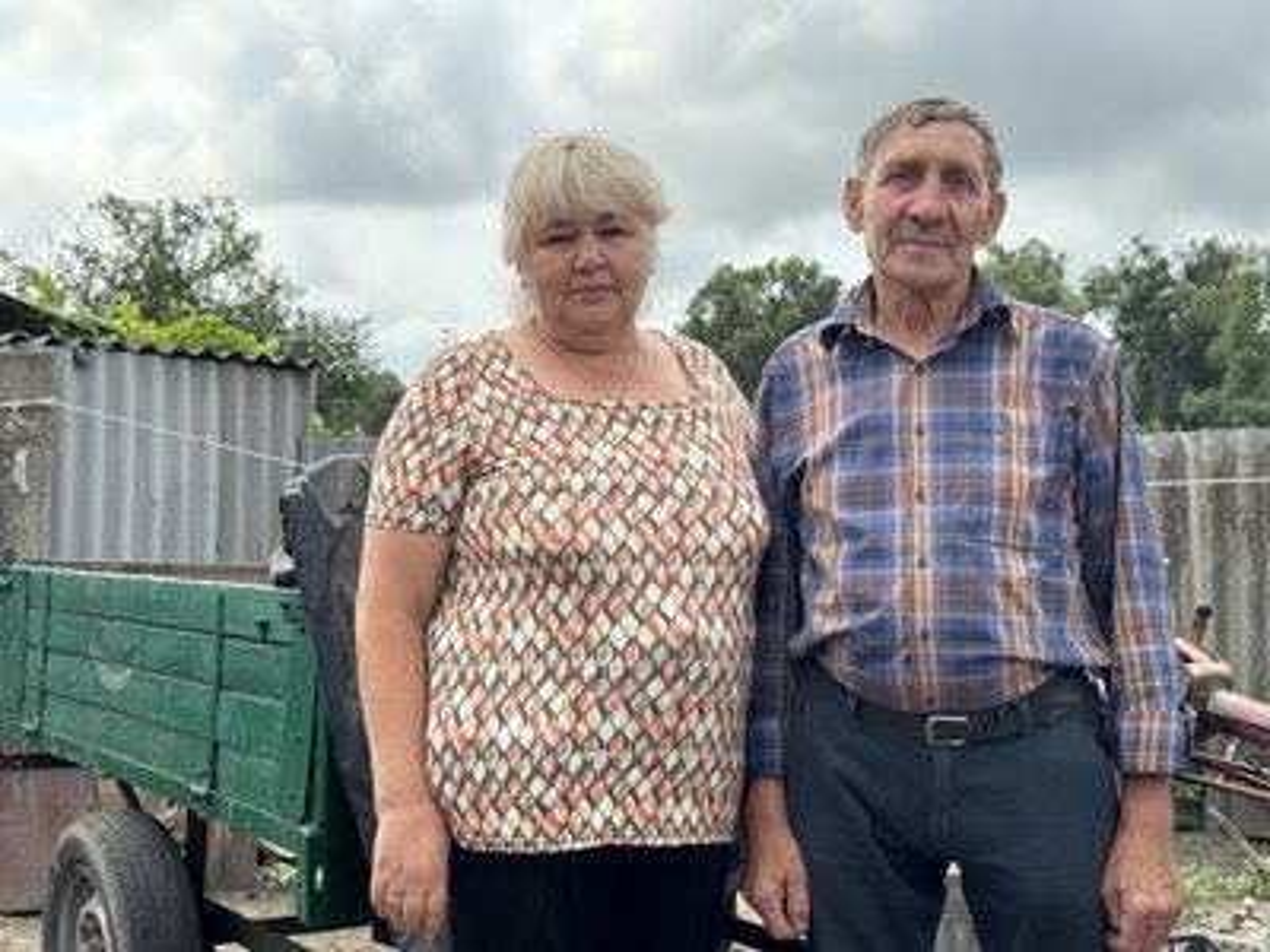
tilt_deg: +0.2
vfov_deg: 30.3
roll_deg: +1.0
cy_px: 476
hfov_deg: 39.7
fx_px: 1761
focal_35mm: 48
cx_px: 635
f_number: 1.78
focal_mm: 6.76
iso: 64
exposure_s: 1/1637
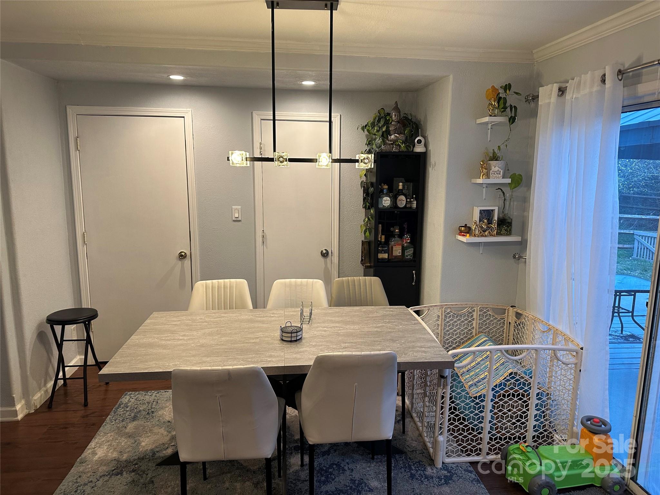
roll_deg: -0.2
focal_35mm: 24
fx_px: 458
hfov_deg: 71.6
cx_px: 330
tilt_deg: -7.4
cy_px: 248
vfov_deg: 56.8
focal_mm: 6.86
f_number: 1.78
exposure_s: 1/120
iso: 200
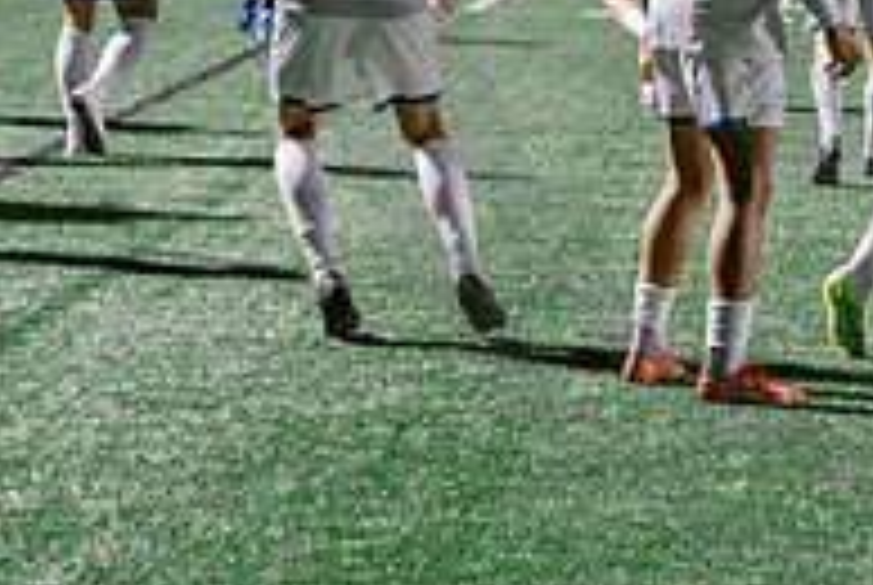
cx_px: 1080
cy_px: -151
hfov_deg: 9.7
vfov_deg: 6.5
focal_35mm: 209
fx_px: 5076
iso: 2500
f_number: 3.5
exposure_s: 1/125
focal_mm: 70
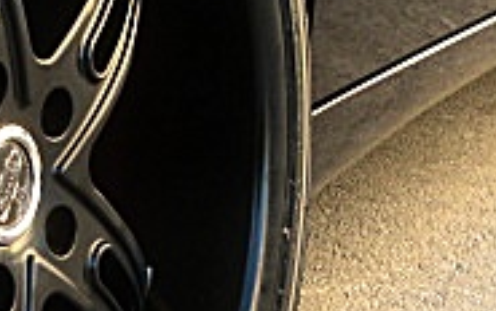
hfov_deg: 15.6
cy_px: 241
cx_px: 54
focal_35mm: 132
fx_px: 1786
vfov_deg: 9.9
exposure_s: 1/60
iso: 100
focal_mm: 6.3
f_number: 2.8
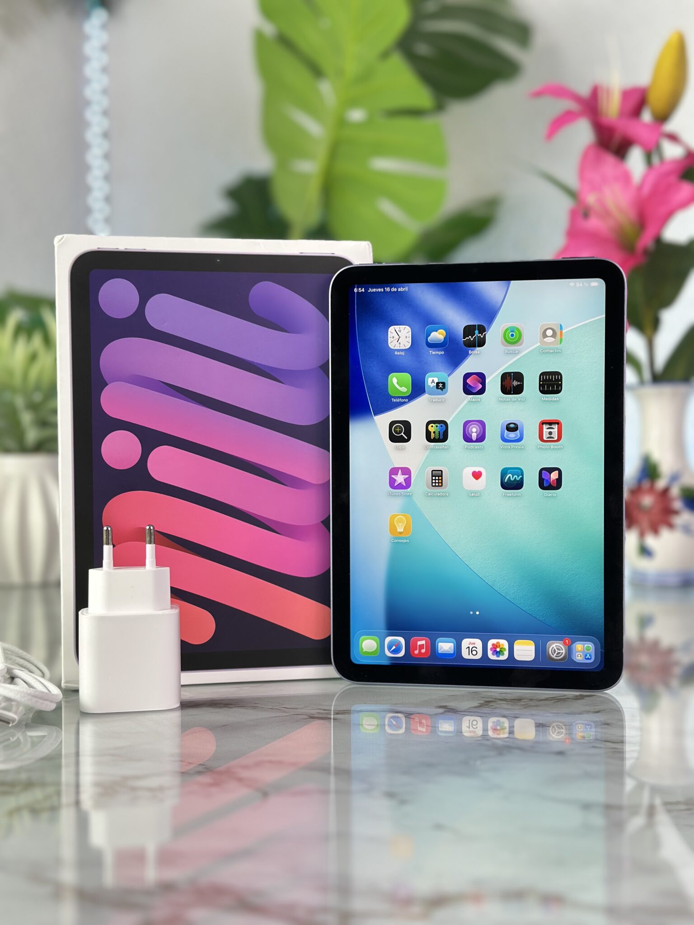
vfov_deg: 39.7
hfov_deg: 30.3
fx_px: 1283
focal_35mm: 48
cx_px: 347
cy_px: 462
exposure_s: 1/100
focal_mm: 6.86
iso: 64
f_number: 1.78
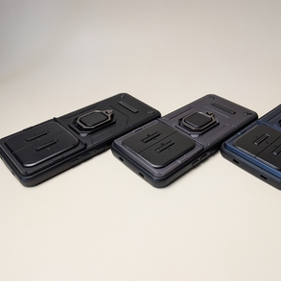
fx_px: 266
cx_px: 176
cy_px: 140
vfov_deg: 55.6
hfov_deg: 55.0
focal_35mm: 29
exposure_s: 1/28.8
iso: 36
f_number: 1.68
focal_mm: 6.9
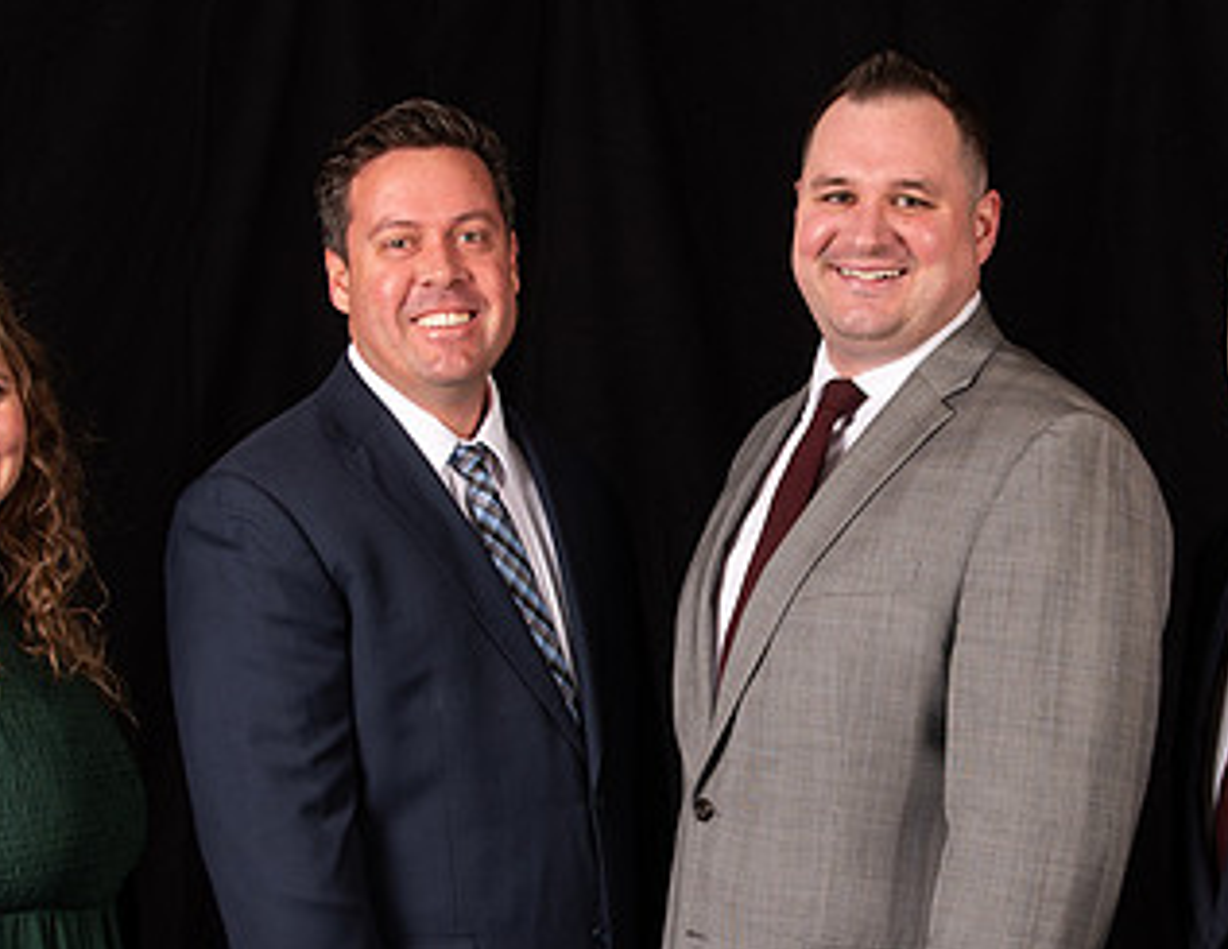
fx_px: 3085
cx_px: 718
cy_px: 642
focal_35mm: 86
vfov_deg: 17.4
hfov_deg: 22.5
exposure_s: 1/100
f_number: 8
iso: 100
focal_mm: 38
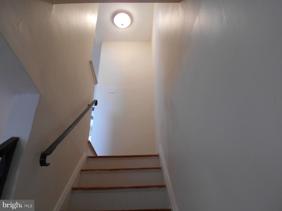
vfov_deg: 53.1
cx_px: 141
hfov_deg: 67.3
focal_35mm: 26
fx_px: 212
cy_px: 106
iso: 200
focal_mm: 4.6
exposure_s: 1/30
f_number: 3.2
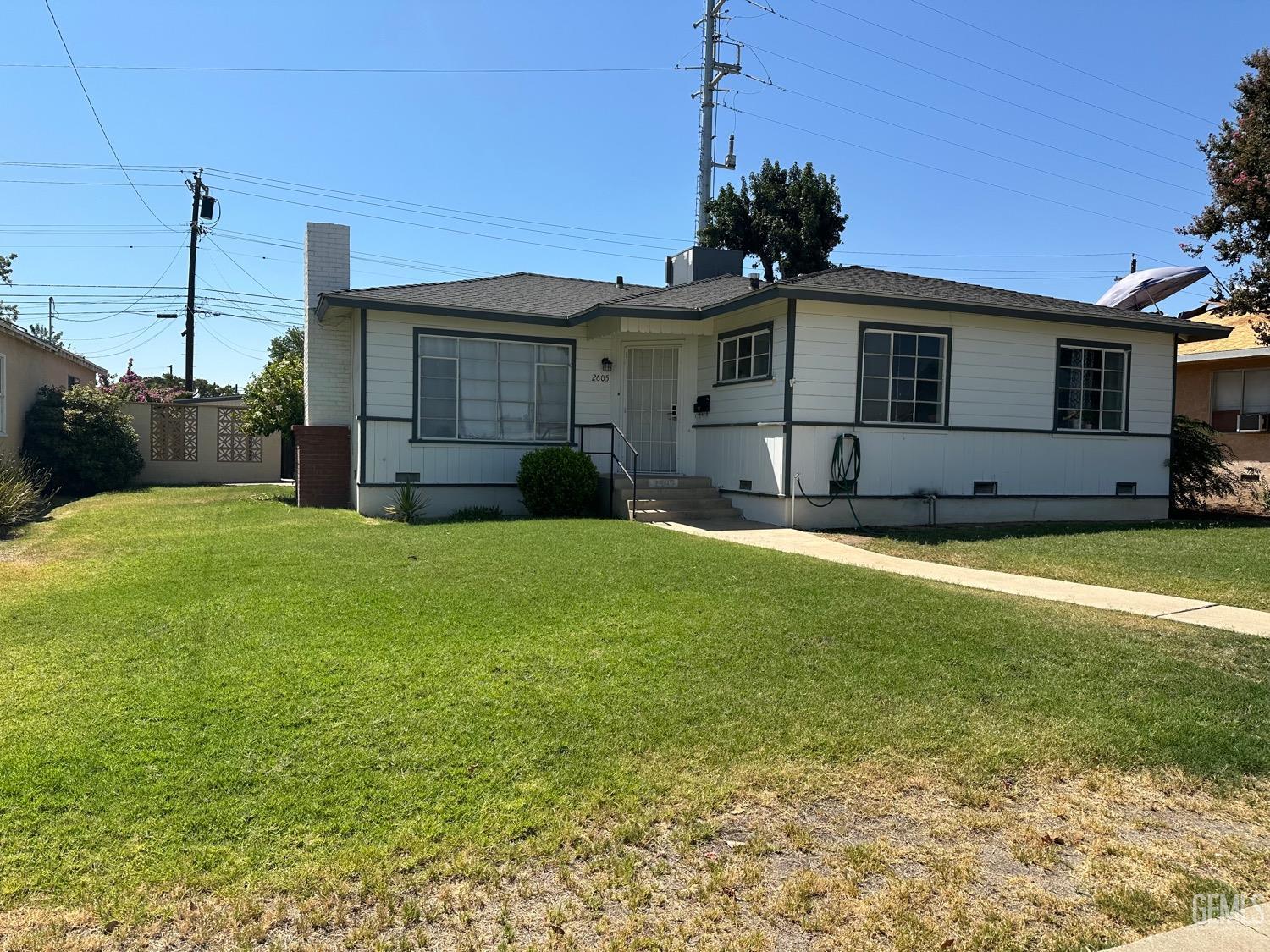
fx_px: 881
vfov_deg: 56.8
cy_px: 476
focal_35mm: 24
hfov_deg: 71.6
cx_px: 635
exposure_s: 1/5263
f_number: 1.78
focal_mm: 6.86
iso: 80
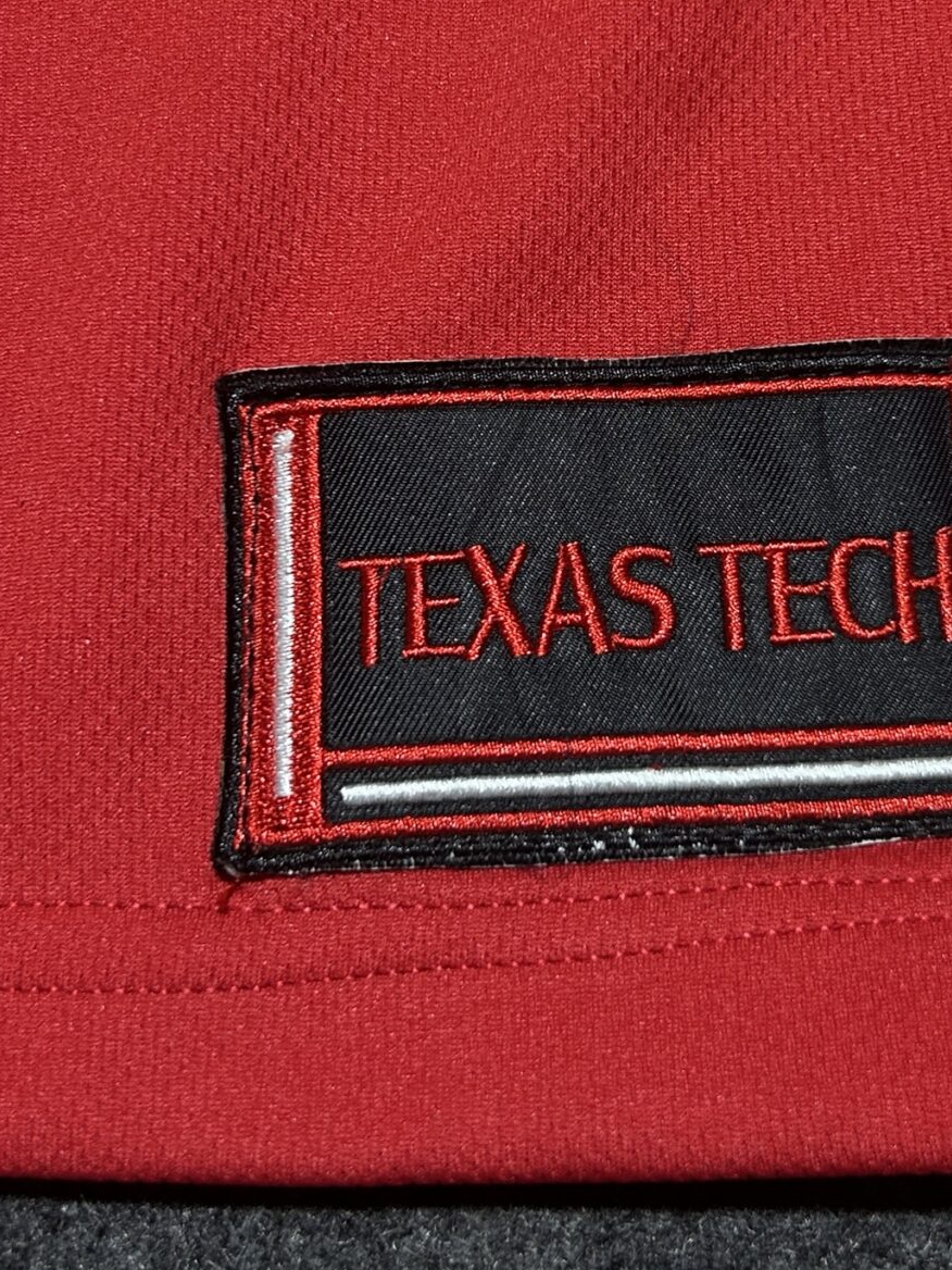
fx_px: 2090
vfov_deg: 33.4
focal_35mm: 57
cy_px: 394
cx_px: 618
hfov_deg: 25.6
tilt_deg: -56.4
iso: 100
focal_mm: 5.7
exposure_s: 1/100
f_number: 1.5
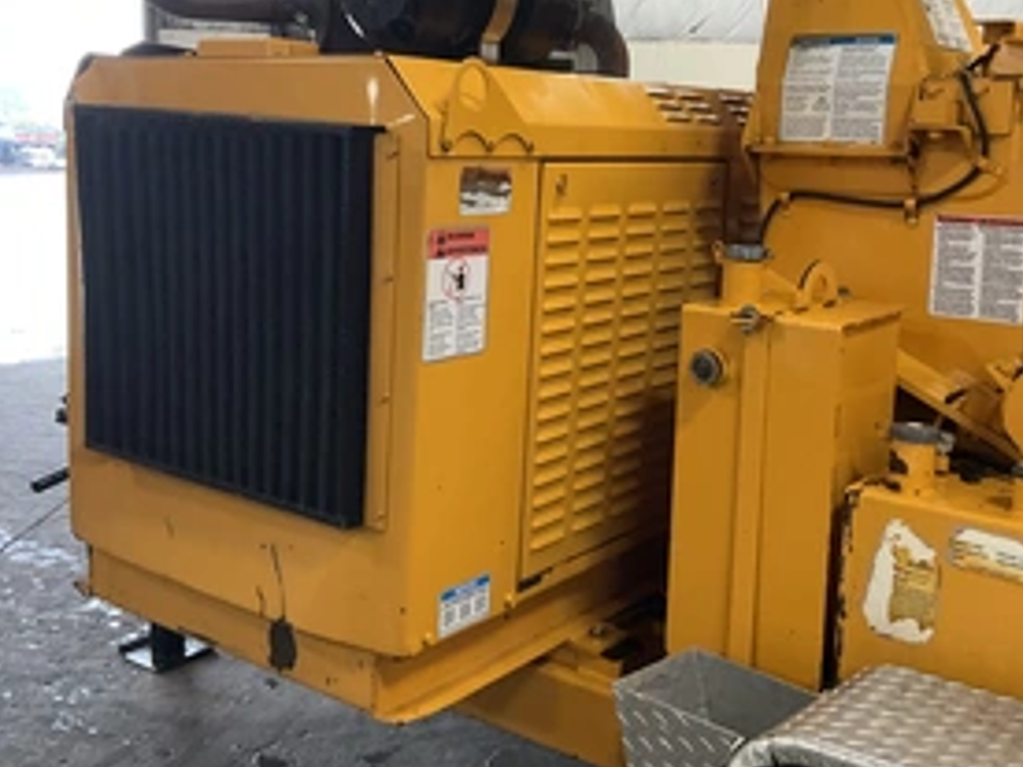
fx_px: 1241
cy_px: 311
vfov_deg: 34.2
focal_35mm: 42
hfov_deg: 44.7
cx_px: 578
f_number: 1.8
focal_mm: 3
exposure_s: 1/60
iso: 160
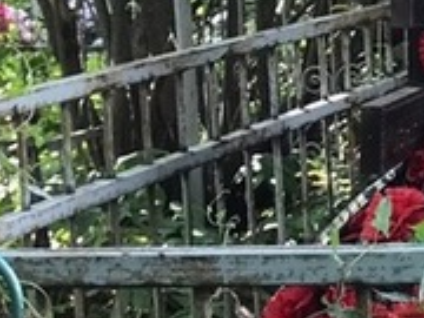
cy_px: 59
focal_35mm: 159
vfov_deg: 9.3
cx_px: 923
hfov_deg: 11.0
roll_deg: +0.3
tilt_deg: -4.7
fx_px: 1948
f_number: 1.8
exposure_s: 1/92
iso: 32
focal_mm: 3.99
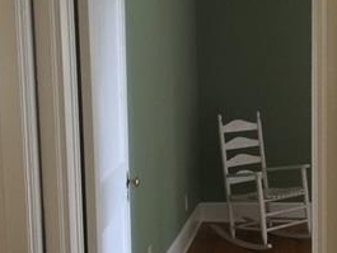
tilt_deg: -6.6
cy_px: 147
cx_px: 267
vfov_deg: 21.0
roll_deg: +0.1
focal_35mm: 70
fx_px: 682
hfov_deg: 27.2
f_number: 2.2
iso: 160
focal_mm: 4.15
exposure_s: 1/30
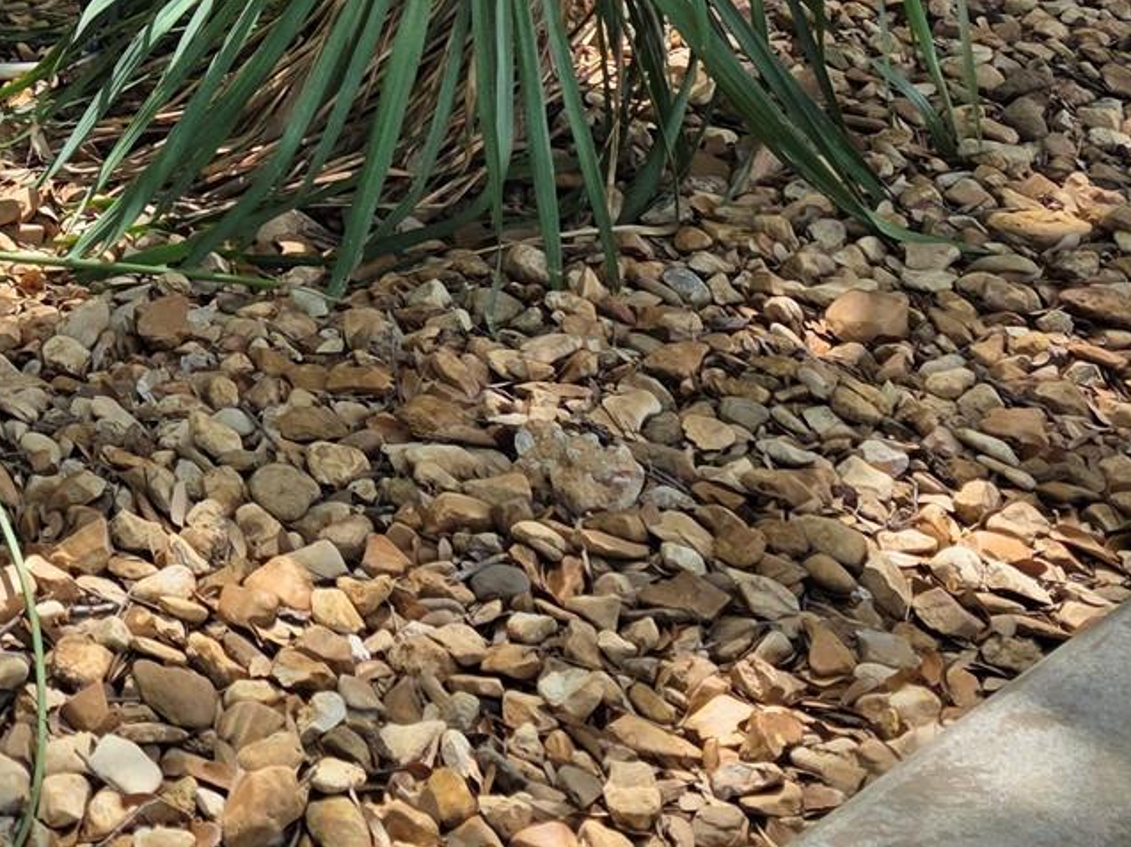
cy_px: -375
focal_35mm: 74
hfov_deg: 24.3
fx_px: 2416
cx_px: -160
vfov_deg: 18.0
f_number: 1.7
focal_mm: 6.3
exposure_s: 1/2010
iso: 80
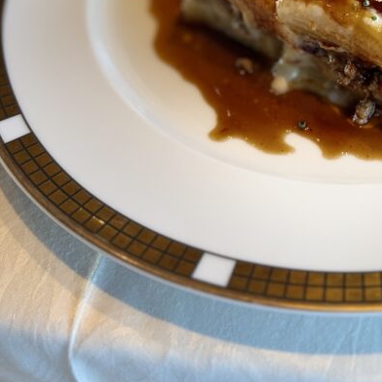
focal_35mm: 60
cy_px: -14
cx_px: 341
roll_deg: +2.1
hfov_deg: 27.6
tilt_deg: -40.7
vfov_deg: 26.8
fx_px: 749
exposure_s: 1/122
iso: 64
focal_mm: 5.96
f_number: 1.6
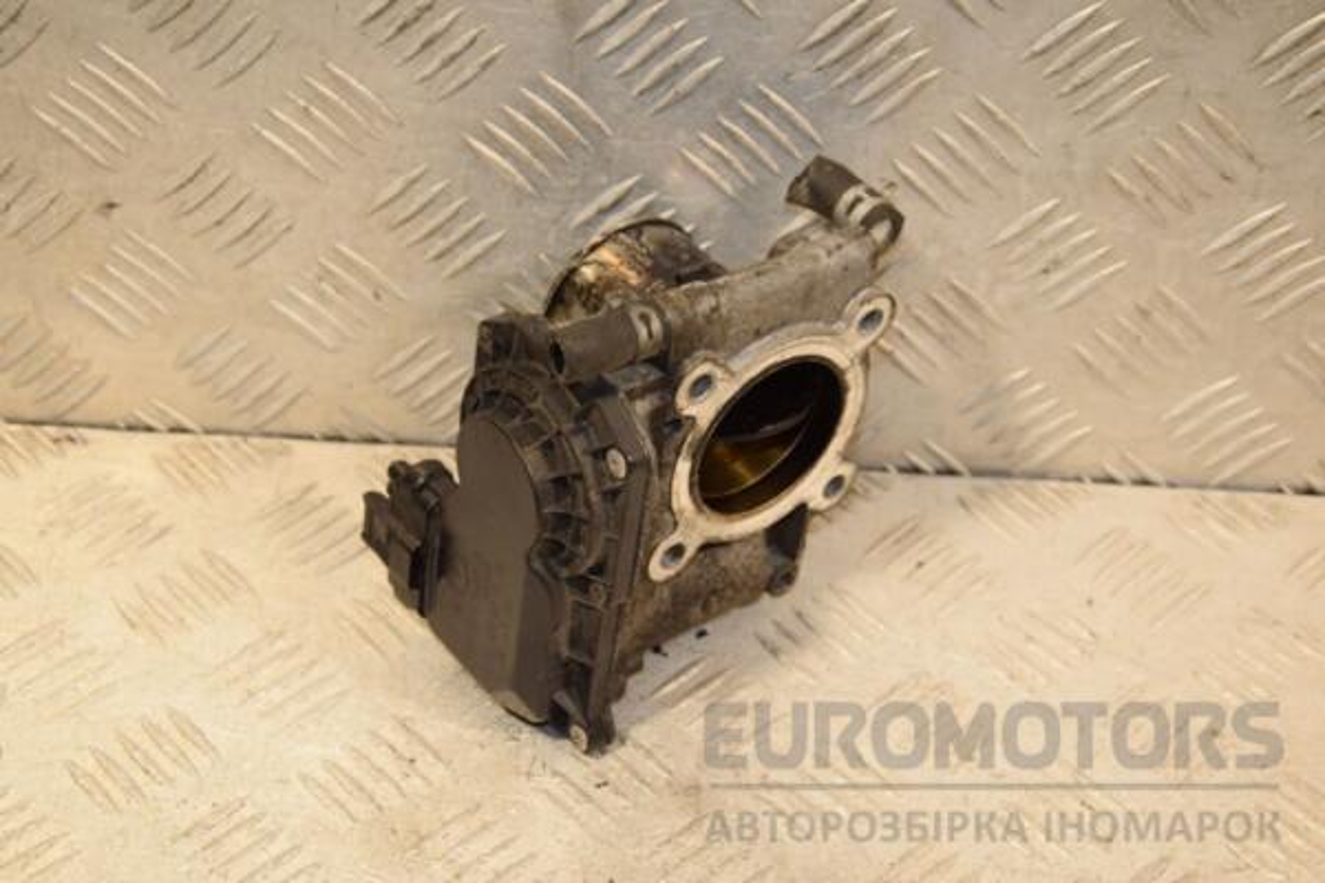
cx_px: 662
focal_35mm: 68
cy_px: 442
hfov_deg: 29.9
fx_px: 2484
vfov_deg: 20.2
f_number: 6.3
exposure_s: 1/200
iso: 800
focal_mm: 45
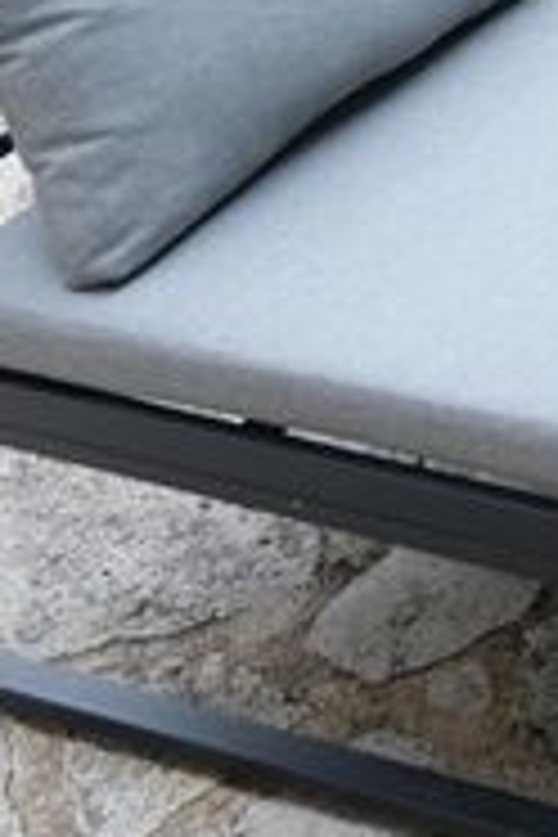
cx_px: 1494
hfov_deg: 9.1
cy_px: -650
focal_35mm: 129
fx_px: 2999
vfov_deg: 14.1
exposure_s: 1/90
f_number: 4
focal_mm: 16
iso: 125
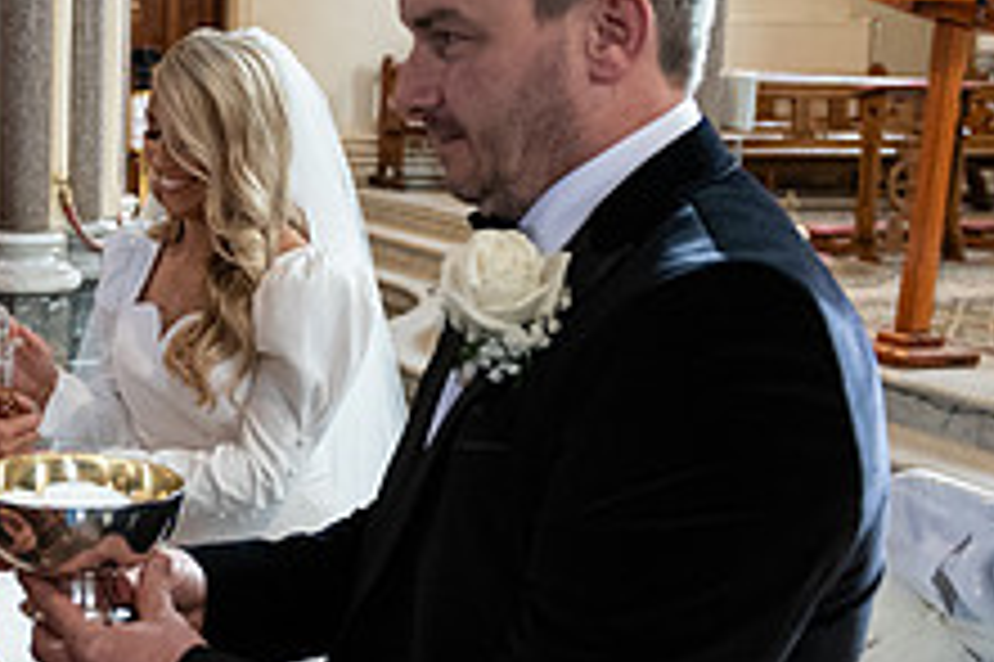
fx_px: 1738
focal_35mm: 63
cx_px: 90
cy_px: 322
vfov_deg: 21.5
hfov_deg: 30.4
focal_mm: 24
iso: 1250
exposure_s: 1/160
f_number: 3.5
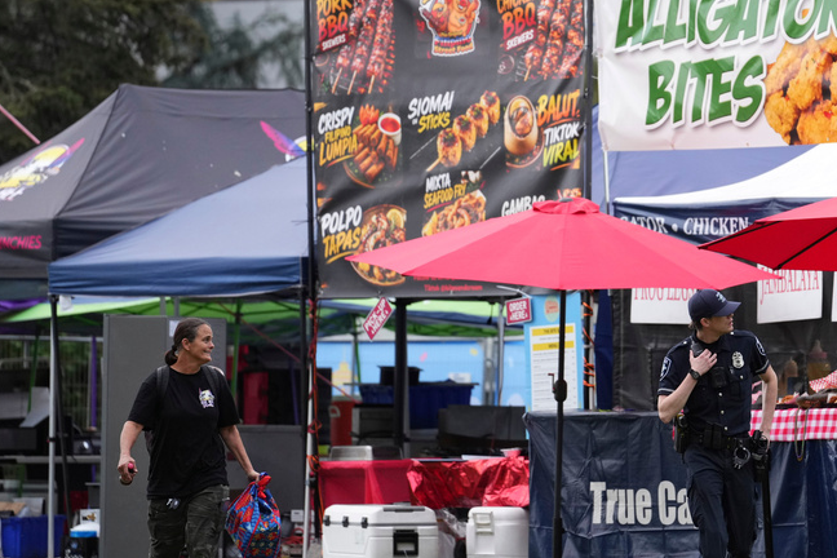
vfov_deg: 4.3
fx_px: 7346
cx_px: 655
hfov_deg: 6.5
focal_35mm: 316
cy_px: 218
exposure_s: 1/640
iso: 1250
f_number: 2.8
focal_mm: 200
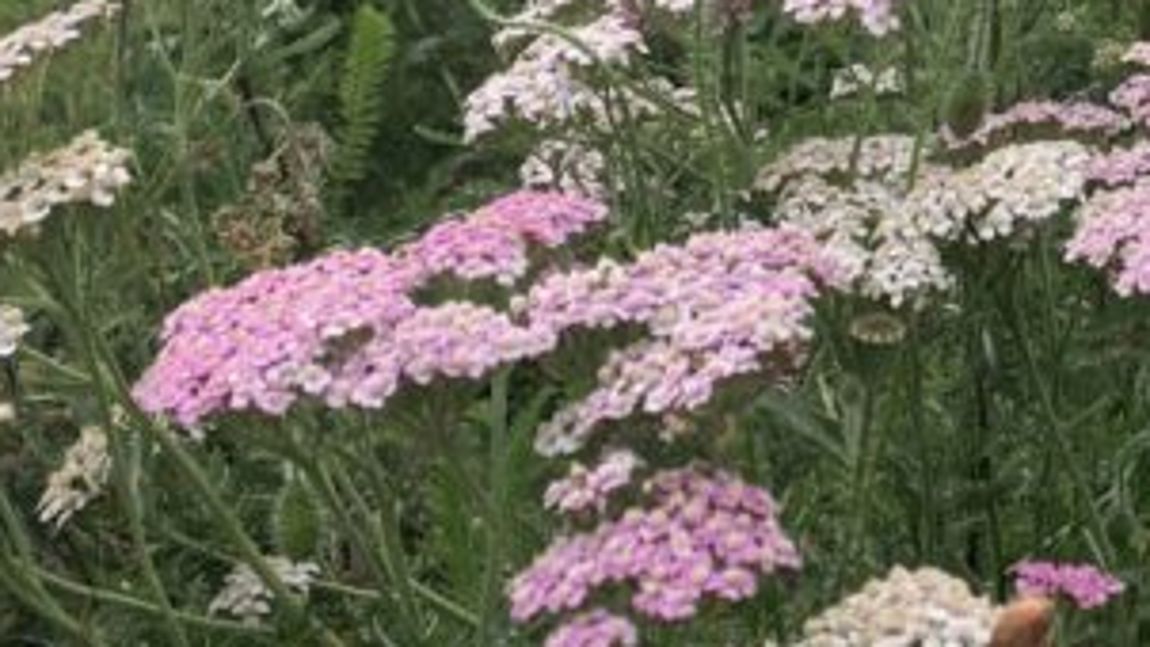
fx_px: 2928
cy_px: -426
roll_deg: +0.1
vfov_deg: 11.9
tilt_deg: -4.3
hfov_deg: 20.8
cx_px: 1363
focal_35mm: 96
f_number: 1.8
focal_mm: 4.25
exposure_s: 1/1718
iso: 25
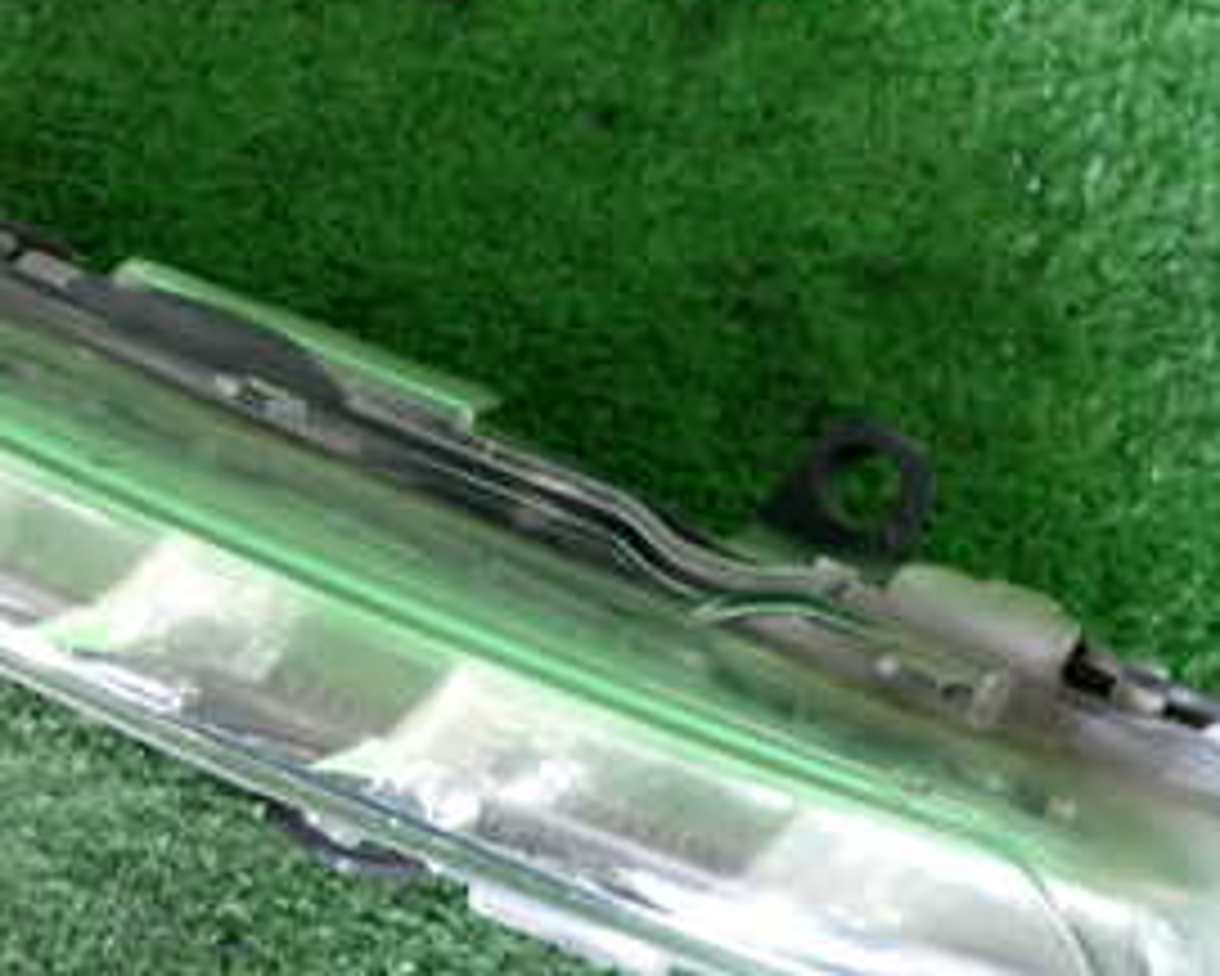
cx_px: 306
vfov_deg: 28.0
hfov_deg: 34.0
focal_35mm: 54
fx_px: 1950
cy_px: 621
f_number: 2
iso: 320
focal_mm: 4.5
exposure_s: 1/30
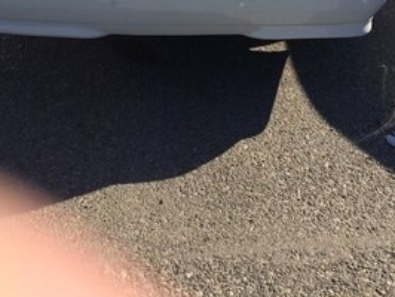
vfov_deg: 24.3
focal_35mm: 54
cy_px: -70
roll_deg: -0.2
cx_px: 189
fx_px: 617
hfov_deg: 35.5
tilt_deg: -23.7
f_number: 2.2
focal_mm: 4.15
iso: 32
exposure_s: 1/2415
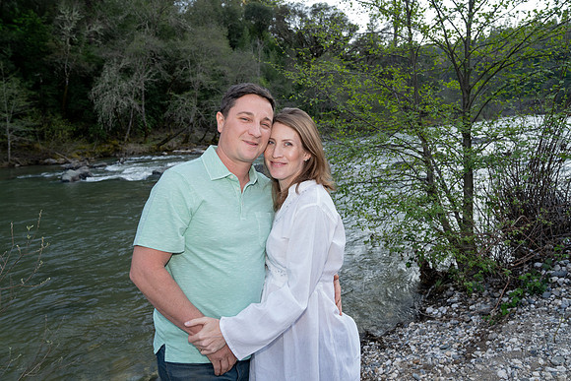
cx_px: 286
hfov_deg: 69.4
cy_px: 190
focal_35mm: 26
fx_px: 412
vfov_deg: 49.6
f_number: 5
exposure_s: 1/250
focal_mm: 26
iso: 800
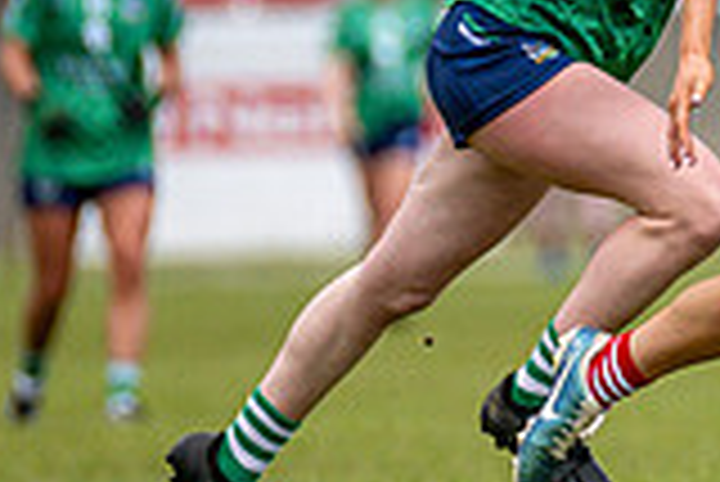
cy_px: 153
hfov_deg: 1.4
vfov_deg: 0.9
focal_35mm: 1472
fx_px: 29466
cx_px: 893
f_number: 2.8
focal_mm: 300
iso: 280
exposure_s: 1/6400
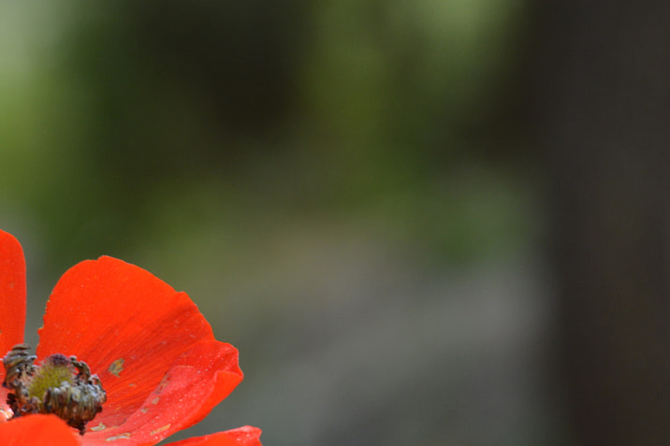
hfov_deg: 5.8
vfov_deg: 3.9
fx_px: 6551
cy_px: 412
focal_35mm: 352
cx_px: 97
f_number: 7.1
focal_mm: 105
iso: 200
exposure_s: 1/200
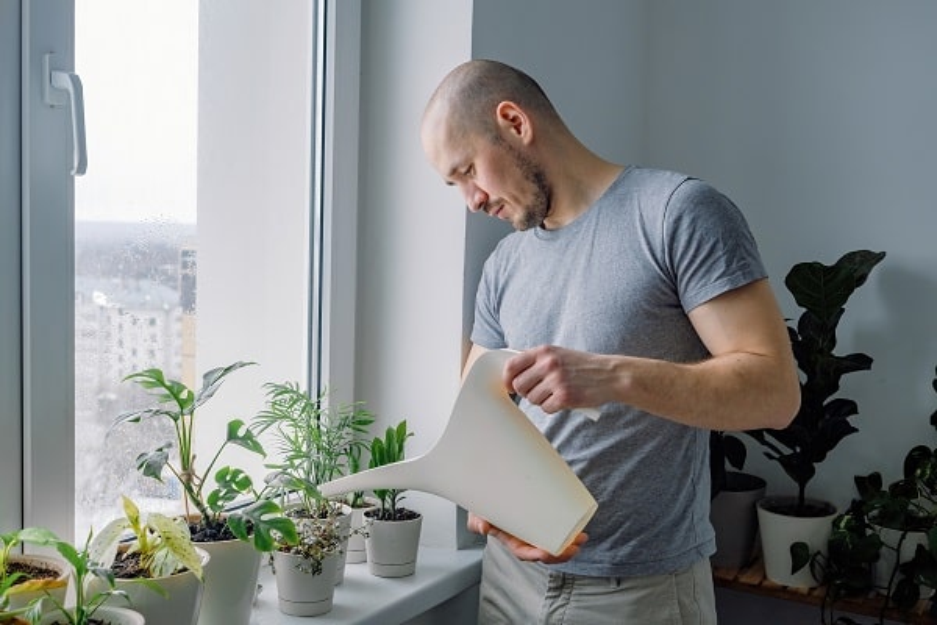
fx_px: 1067
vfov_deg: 32.6
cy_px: 312
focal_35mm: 41
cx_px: 468
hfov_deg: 47.4
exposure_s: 1/125
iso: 200
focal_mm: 27
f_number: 4.5
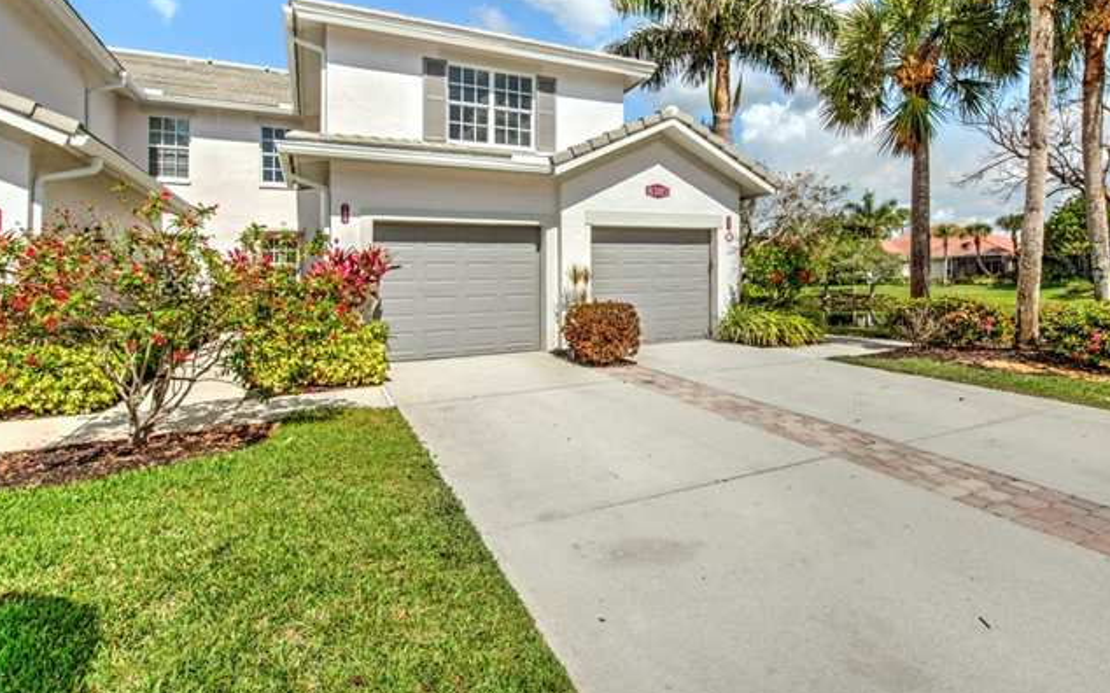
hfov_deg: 90.9
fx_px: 544
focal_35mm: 18
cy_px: 274
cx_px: 595
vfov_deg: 64.3
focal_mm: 14
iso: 250
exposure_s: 1/125
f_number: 20
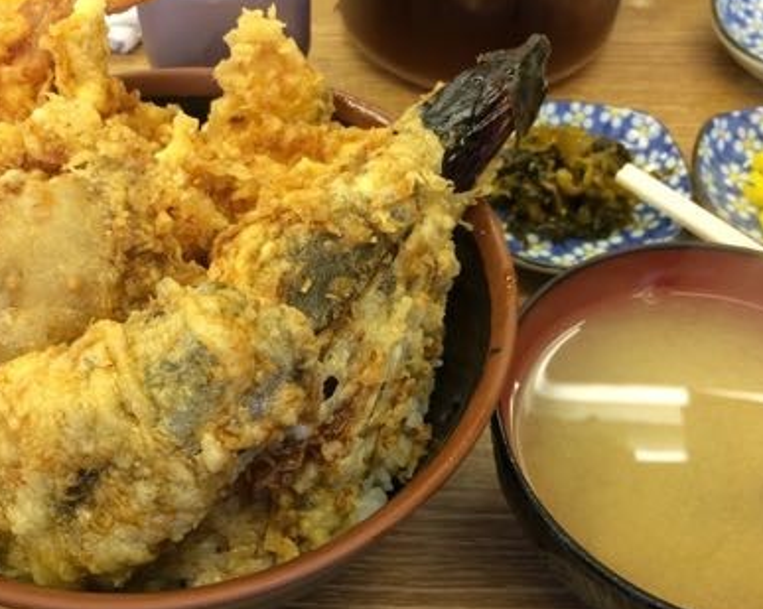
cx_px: 349
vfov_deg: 36.4
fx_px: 925
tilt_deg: -51.8
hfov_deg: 44.8
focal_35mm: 41
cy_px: 335
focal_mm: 4.15
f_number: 2.2
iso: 64
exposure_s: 1/30
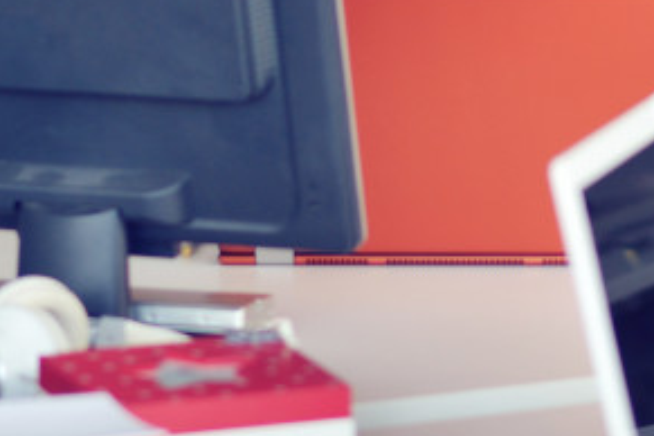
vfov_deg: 3.9
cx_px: 447
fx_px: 6376
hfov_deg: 5.9
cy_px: -370
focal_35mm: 351
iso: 320
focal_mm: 85
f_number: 2.8
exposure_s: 1/250
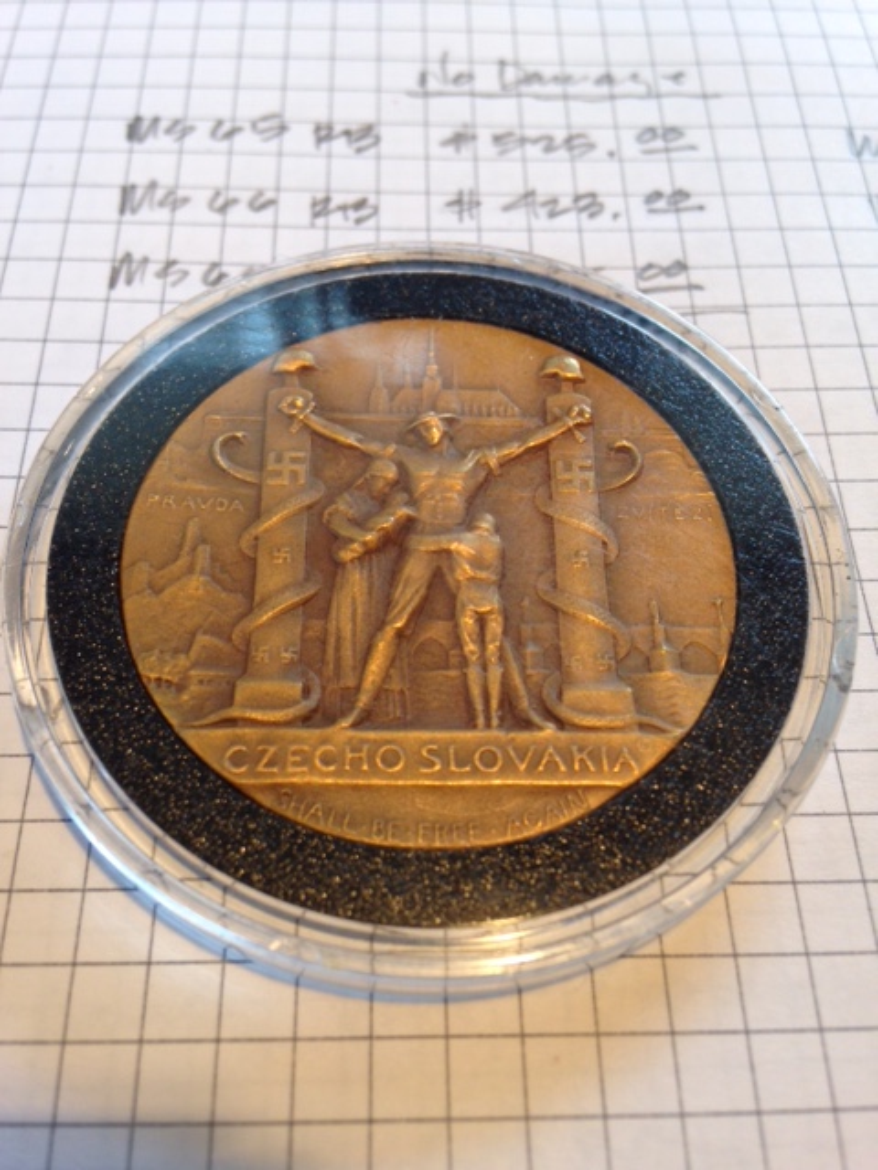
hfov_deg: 42.9
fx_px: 1116
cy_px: 585
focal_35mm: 33
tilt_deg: -60.9
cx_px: 439
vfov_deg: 55.4
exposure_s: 1/24
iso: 50
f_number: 2.4
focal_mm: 4.12
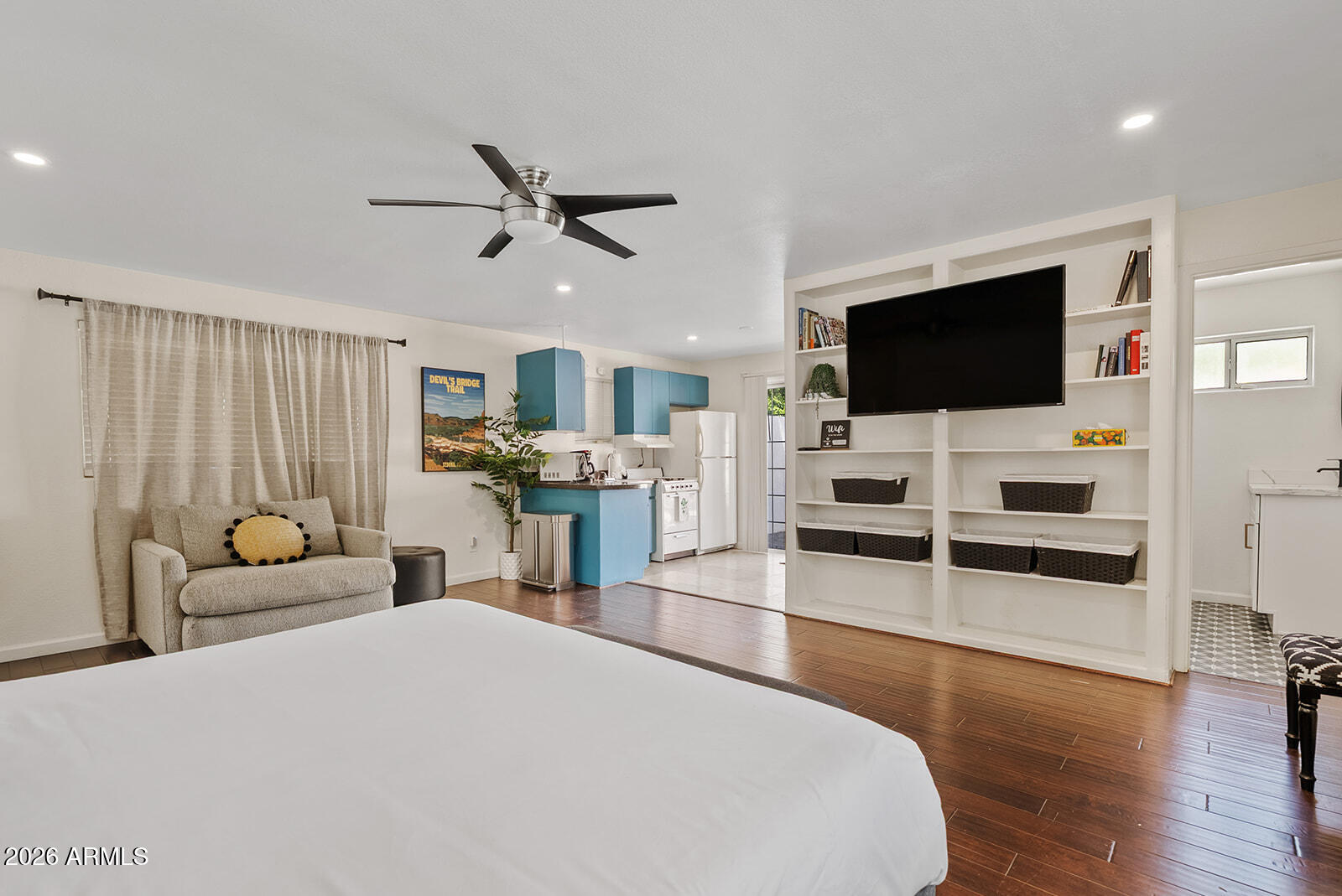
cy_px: 448
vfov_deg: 73.8
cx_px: 671
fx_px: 597
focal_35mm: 16
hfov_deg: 96.7
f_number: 8
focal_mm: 16
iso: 100
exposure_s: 1/1.67
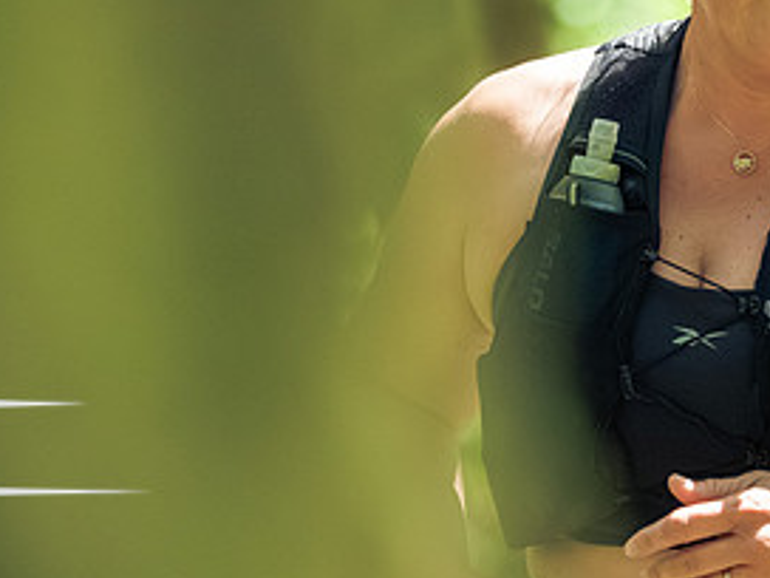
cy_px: 92
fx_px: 14236
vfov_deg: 2.3
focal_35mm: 640
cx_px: 645
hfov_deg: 3.1
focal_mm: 150
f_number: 2.8
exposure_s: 1/800
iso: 5000
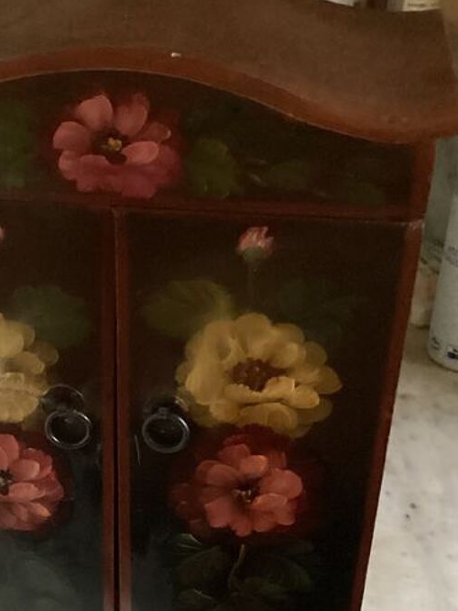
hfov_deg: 23.4
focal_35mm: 62
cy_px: 431
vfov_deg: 30.8
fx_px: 1093
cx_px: 103
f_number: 2.4
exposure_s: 1/17
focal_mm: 3.3
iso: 640
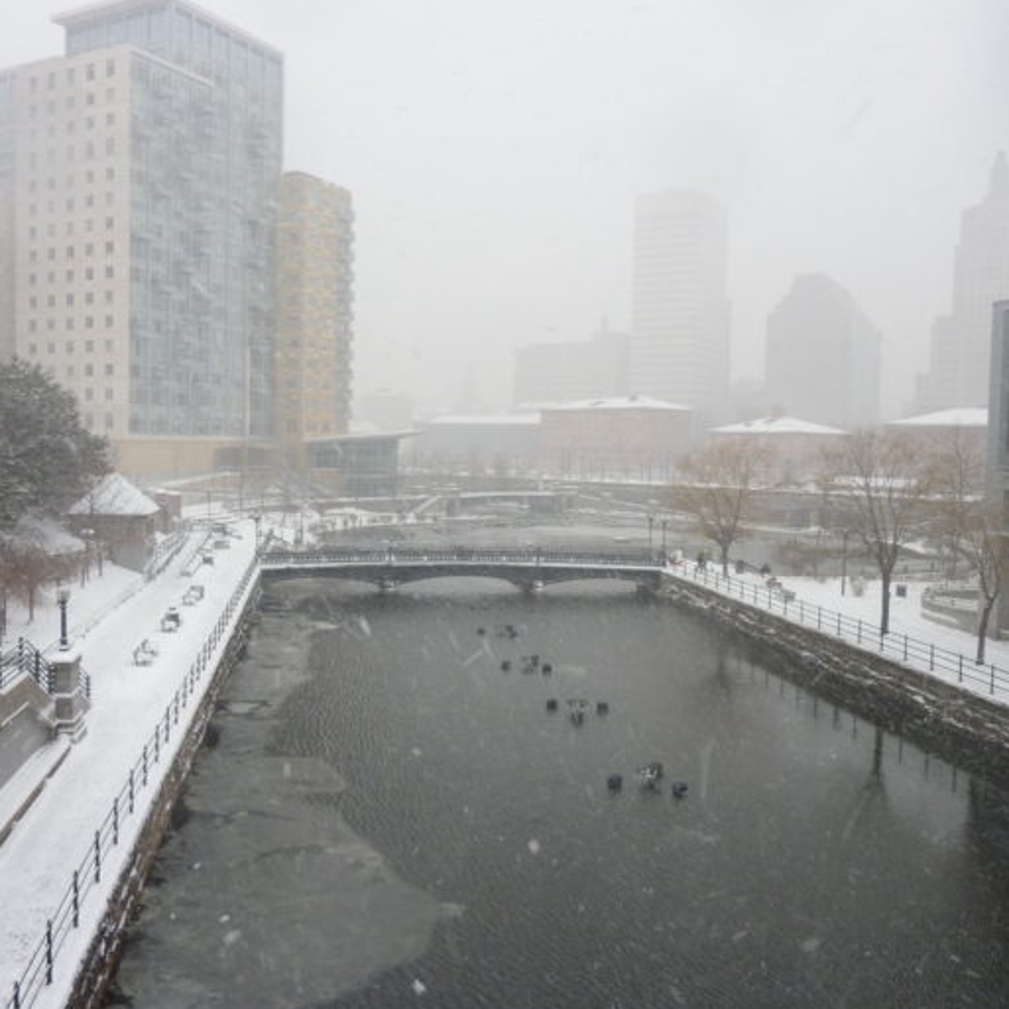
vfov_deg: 54.0
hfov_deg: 53.8
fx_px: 989
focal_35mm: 30
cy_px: 507
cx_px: 429
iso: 80
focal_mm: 4.1
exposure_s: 1/60
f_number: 3.3
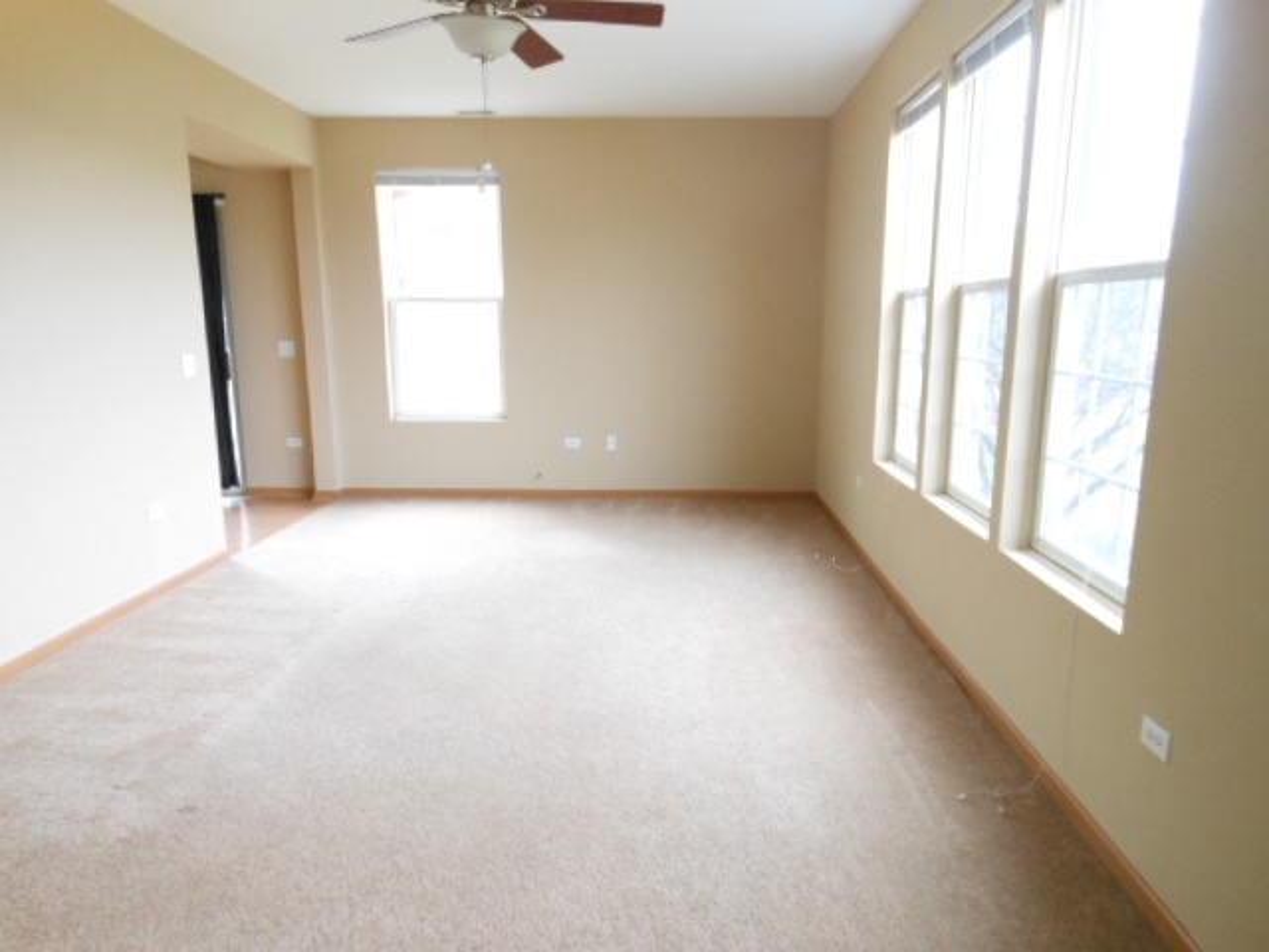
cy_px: 476
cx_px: 634
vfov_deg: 54.9
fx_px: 916
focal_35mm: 25
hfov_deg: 69.4
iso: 400
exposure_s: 1/80
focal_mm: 4.5
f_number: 3.2
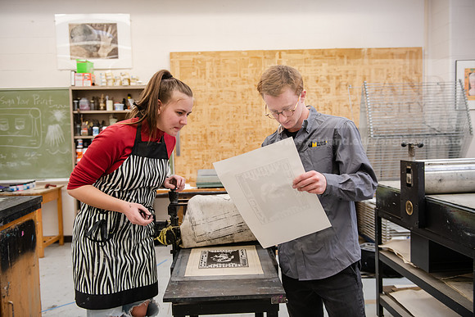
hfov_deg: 58.7
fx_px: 422
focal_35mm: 32
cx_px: 238
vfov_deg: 41.1
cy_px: 158
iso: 800
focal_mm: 32
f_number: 3.5
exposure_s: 1/200
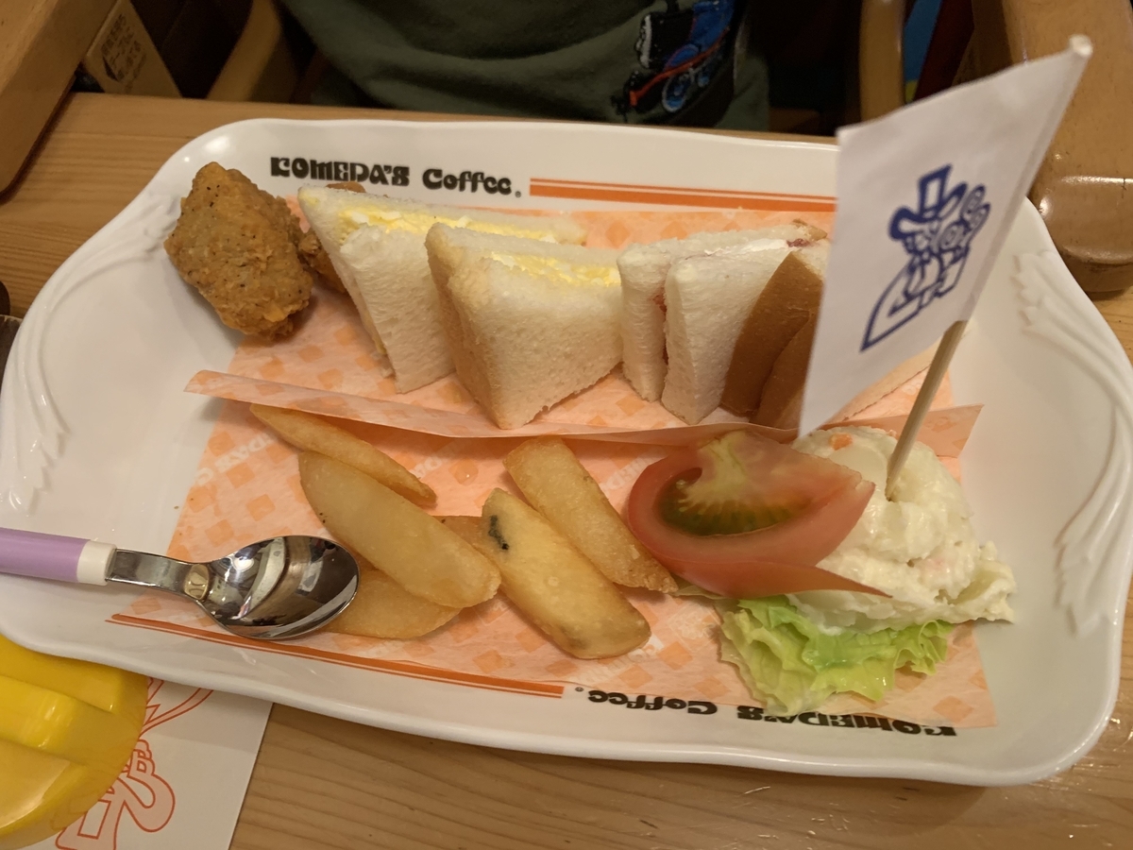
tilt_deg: -60.6
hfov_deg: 67.3
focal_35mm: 26
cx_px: 566
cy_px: 425
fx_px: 851
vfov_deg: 53.1
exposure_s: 1/60
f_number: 1.8
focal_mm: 4.25
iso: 160
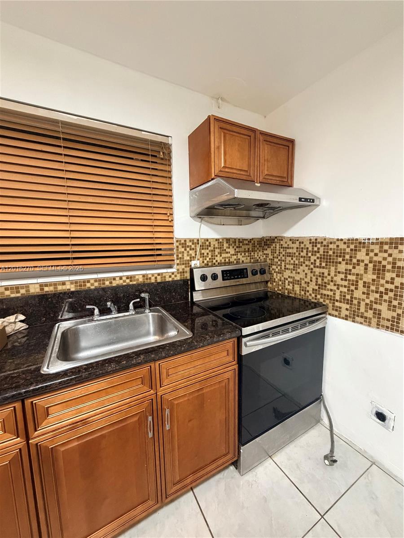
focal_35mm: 14
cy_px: 269
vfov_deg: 102.1
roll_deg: +0.7
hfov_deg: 85.7
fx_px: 218
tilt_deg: -7.4
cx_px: 202
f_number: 2.2
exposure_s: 1/60
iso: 640
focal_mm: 2.22
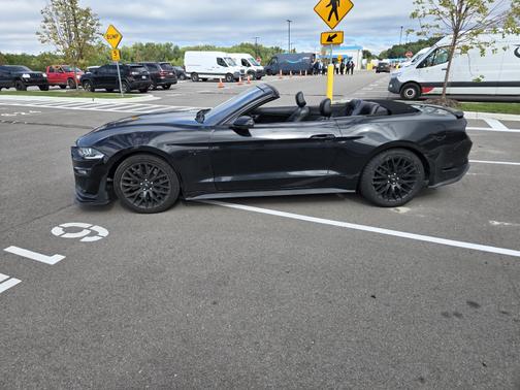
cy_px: 195
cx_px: 260
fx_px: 346
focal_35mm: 23
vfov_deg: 58.9
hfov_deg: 73.9
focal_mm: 5.4
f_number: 1.8
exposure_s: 1/2921
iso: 80
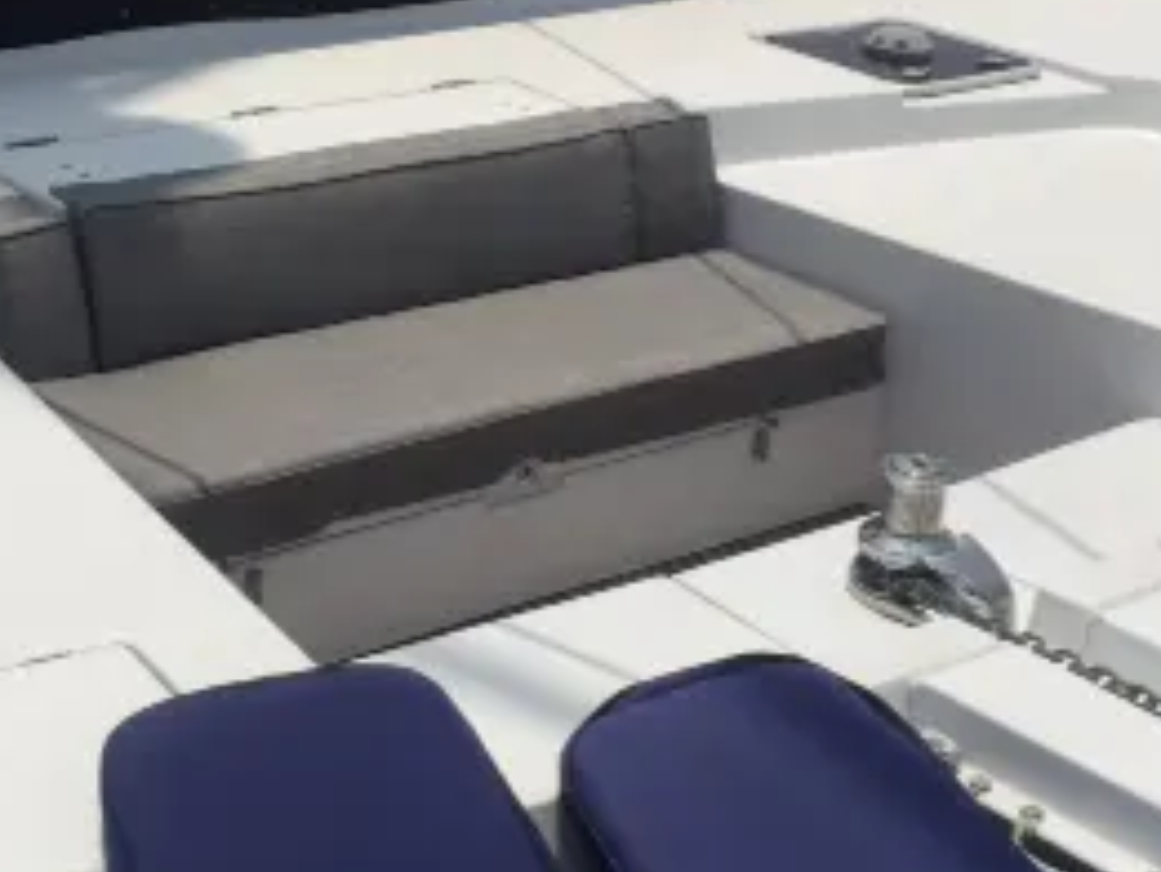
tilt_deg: -23.9
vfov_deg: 20.7
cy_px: 414
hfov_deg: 27.3
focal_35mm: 71
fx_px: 2382
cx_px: 440
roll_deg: -2.3
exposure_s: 1/7937
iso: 32
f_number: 2.2
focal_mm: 4.15
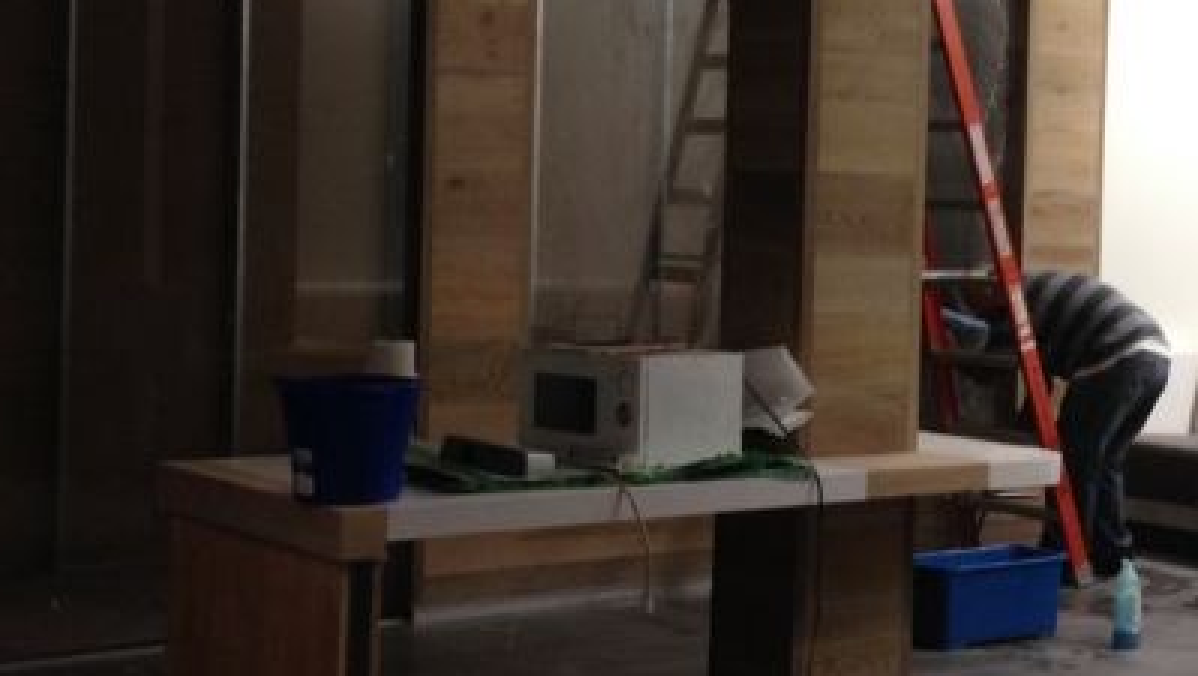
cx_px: 961
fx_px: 2289
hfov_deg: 28.7
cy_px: 240
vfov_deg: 16.8
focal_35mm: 72
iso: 125
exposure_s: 1/20
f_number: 2.4
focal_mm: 4.12
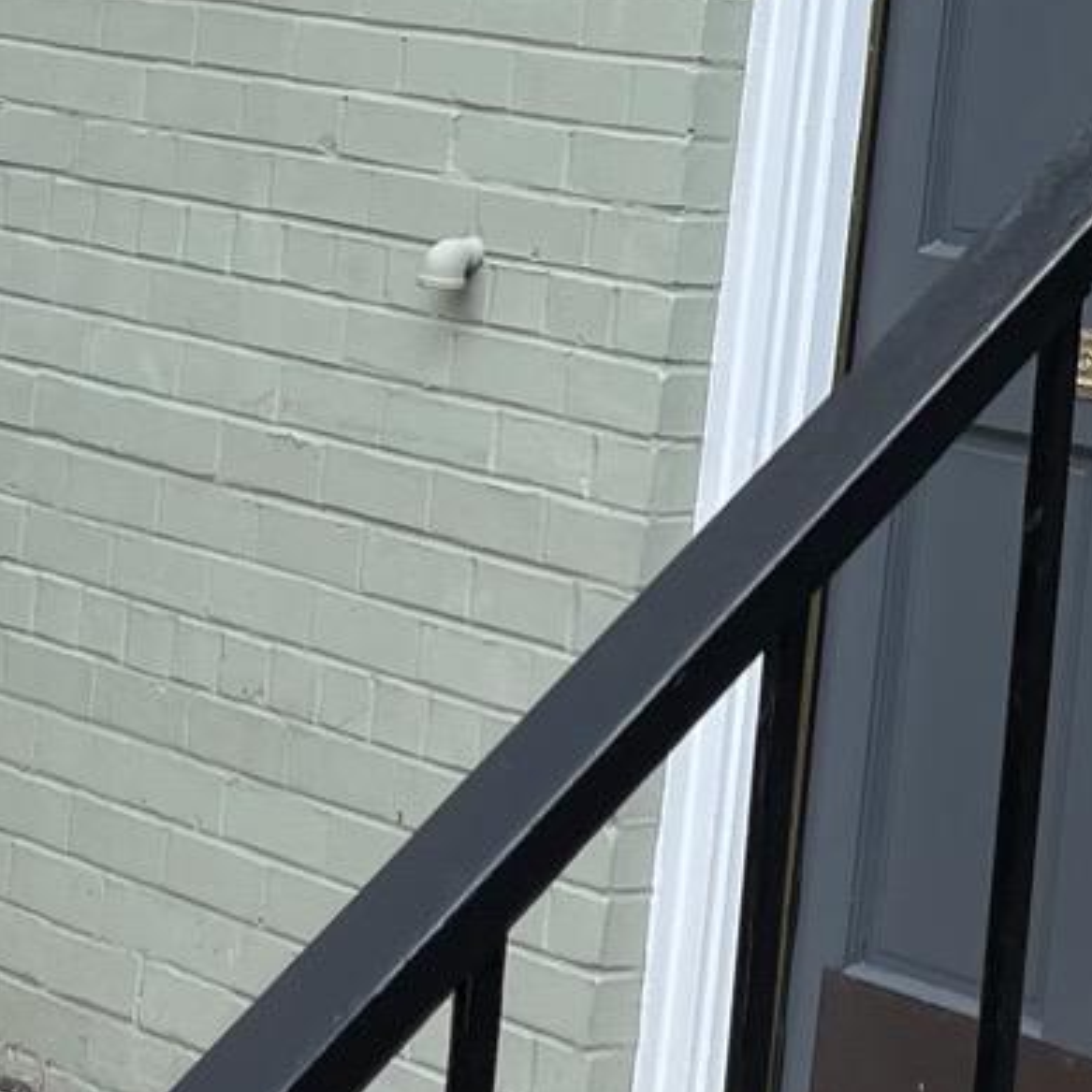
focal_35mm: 121
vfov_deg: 13.4
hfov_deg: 14.1
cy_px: -668
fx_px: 4319
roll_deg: -5.6
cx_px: 1157
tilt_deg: +7.7
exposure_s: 1/1212
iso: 32
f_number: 1.6
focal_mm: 5.1
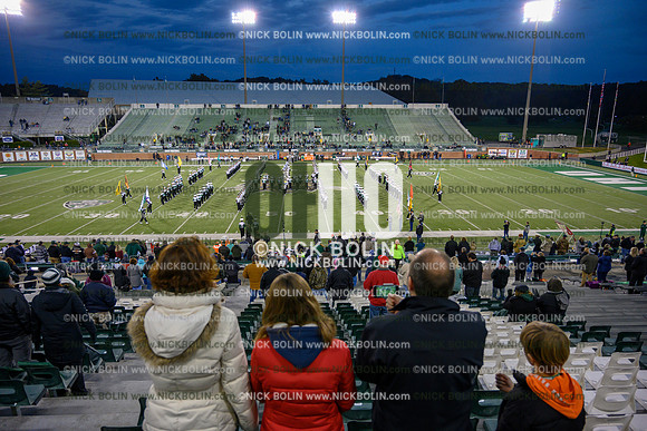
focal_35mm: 24
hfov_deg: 73.7
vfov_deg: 53.2
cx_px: 324
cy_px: 216
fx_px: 431
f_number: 4
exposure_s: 1/250
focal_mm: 24
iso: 2000
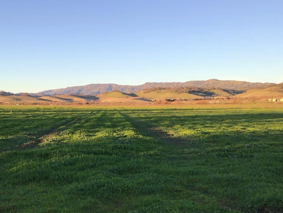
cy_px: 152
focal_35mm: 45
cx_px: 120
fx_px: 368
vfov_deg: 31.8
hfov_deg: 42.0
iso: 25
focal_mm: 3.3
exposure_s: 1/281
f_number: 2.4
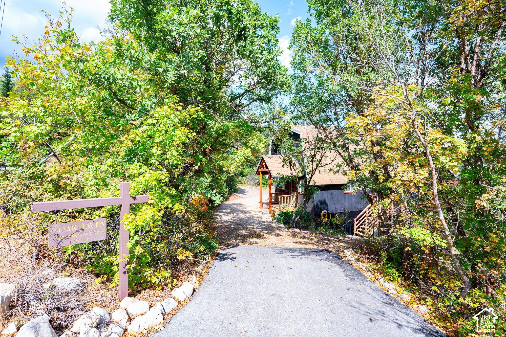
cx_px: 253
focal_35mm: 18
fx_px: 246
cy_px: 168
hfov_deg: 91.6
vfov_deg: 68.8
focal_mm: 17.5
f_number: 7.1
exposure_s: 1/320
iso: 500
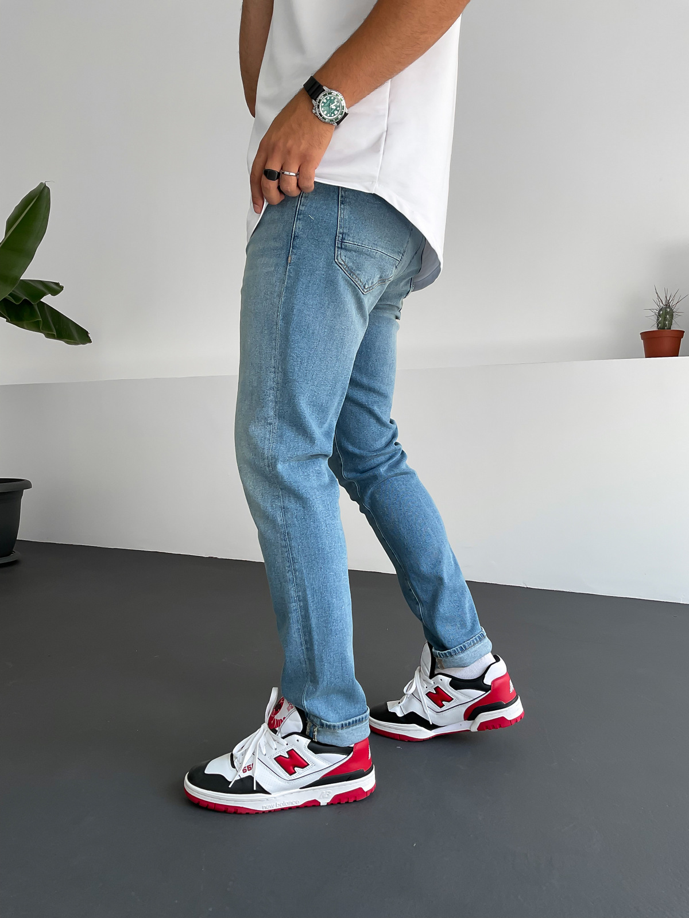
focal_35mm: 29
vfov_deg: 61.7
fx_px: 770
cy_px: 459
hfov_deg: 48.2
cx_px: 344
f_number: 1.8
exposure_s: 1/130
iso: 16
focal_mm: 3
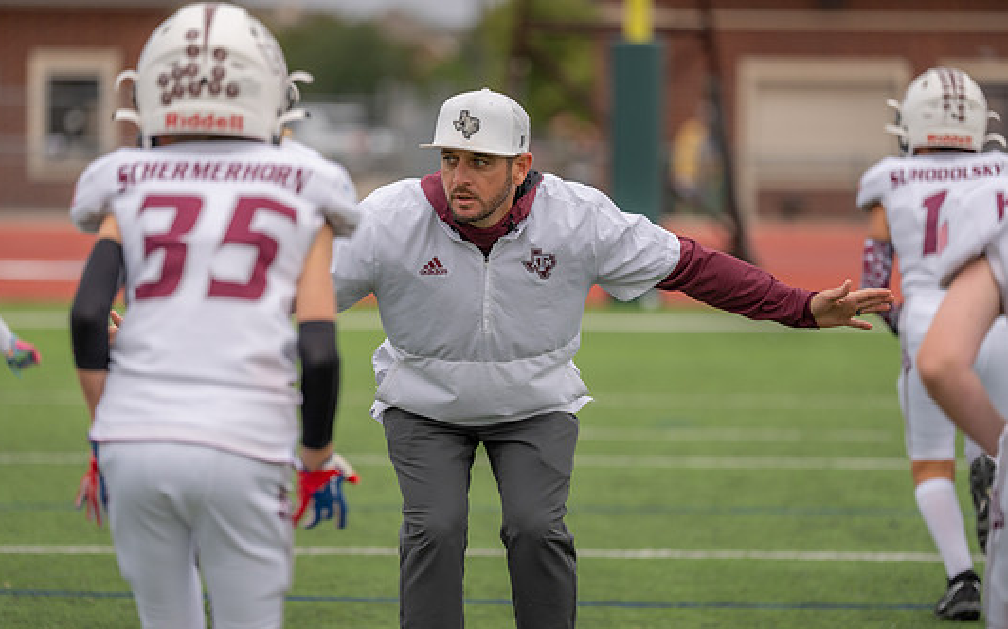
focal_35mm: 198
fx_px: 5437
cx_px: 462
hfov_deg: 10.6
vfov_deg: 6.6
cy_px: 321
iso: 320
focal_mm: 178
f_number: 2.8
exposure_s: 1/1250
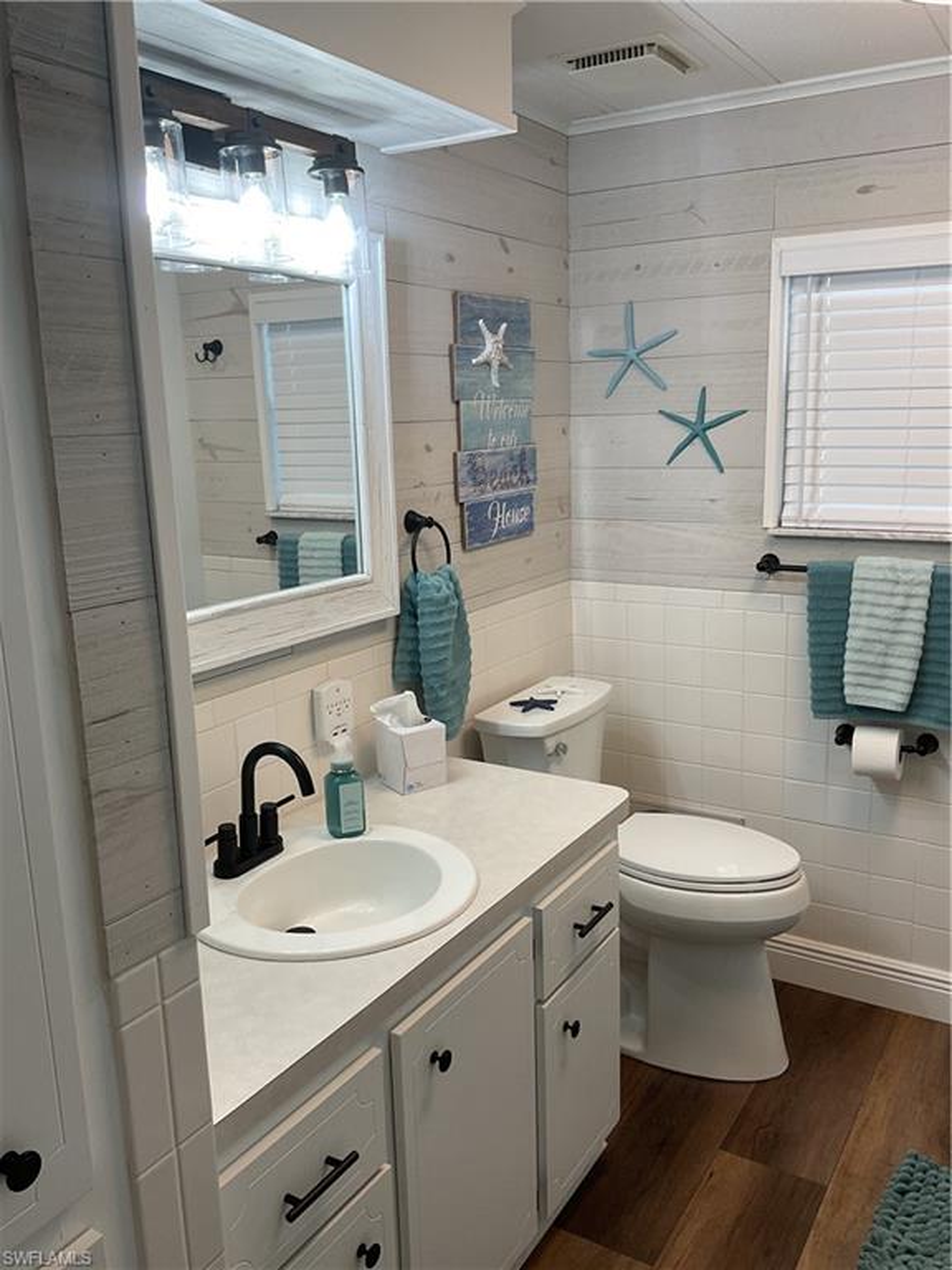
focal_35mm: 29
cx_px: 476
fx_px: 1063
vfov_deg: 61.7
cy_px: 635
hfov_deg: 48.2
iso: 25
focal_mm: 3
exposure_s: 1/120
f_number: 1.8
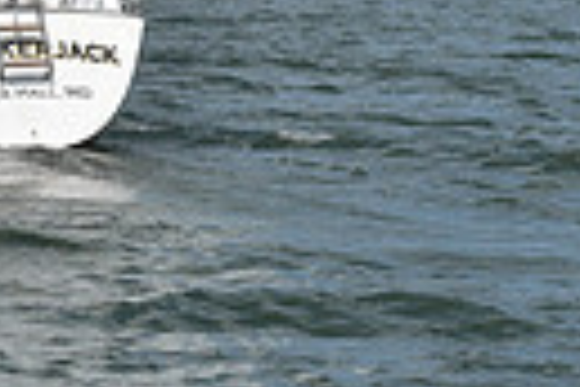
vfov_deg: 4.2
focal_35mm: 314
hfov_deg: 6.5
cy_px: -824
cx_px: -223
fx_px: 5058
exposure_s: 1/1000
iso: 320
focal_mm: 70
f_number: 13
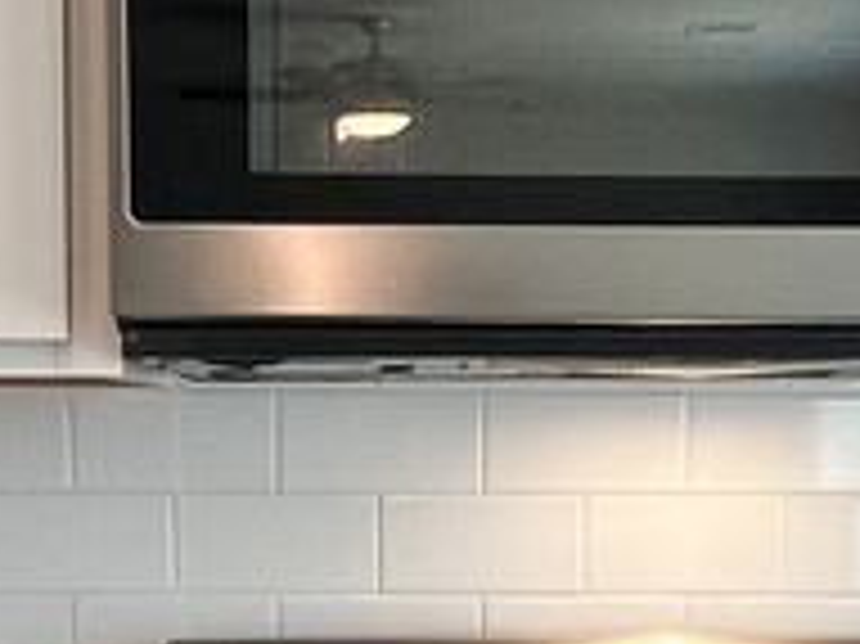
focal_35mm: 98
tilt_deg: -7.1
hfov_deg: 20.0
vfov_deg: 14.7
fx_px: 2433
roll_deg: -0.9
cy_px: 730
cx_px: 540
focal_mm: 1.57
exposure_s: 1/120
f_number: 1.8
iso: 160
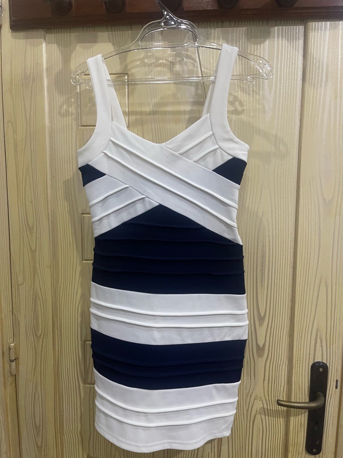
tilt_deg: -6.7
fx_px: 330
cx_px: 172
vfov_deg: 69.4
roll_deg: -0.4
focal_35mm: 25
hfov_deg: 54.9
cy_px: 229
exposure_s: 1/33
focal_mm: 5.1
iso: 400
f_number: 1.6
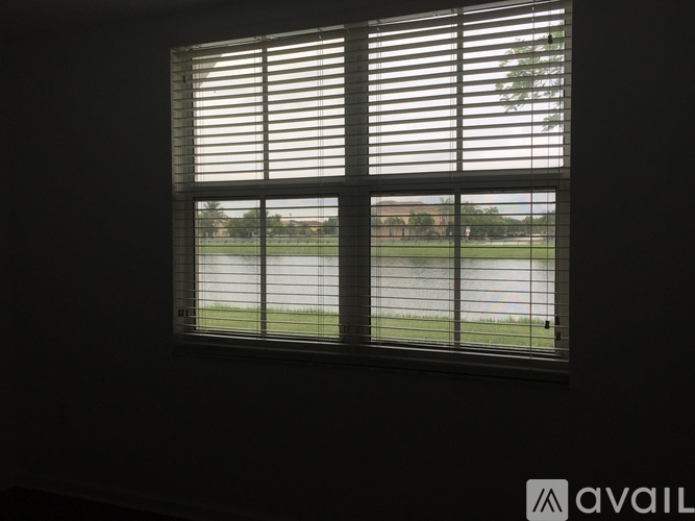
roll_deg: -0.5
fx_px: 582
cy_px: 260
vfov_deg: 48.2
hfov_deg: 61.7
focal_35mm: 29
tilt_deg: -1.9
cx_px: 348
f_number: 2.2
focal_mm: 4.15
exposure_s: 1/791
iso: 32
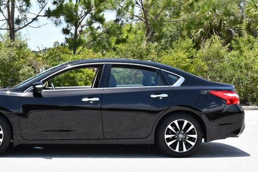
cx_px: 79
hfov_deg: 28.9
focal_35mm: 69
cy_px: 62
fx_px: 495
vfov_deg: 19.7
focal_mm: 24
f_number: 8
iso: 180
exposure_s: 1/250
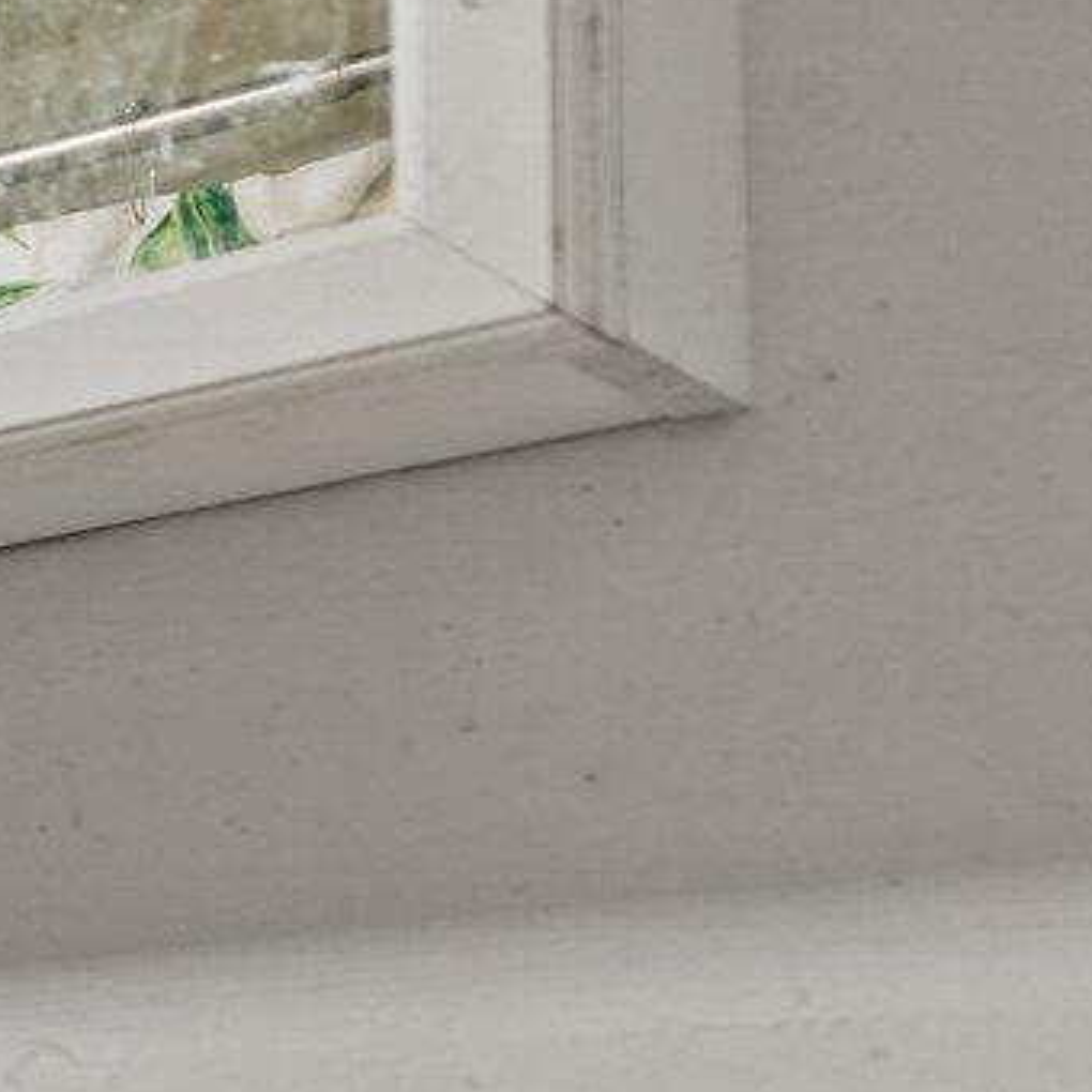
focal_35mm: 82
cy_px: 1267
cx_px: -1712
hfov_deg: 13.4
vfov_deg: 20.0
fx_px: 2927
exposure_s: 1/5
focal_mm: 16
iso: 400
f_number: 4
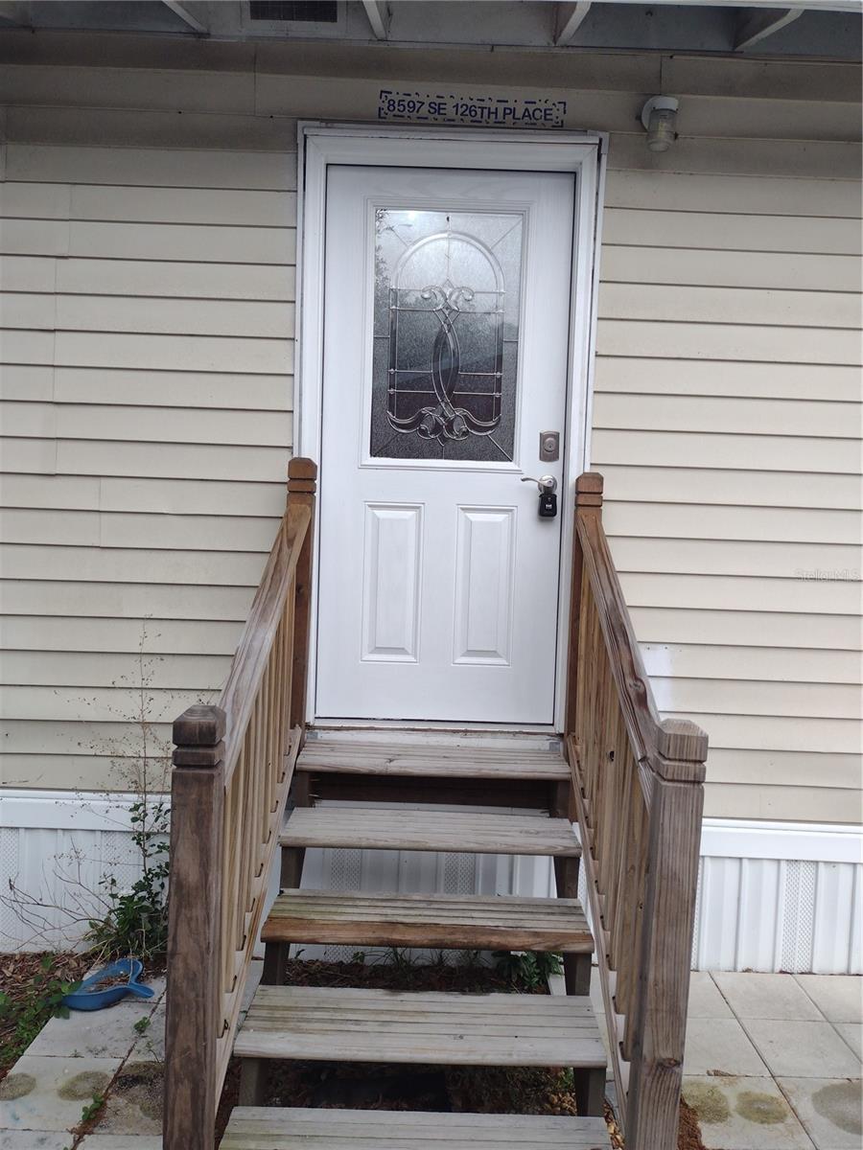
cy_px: 575
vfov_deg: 65.3
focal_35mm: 27
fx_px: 898
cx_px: 432
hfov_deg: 51.4
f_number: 1.7
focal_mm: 4.71
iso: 100
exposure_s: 1/520
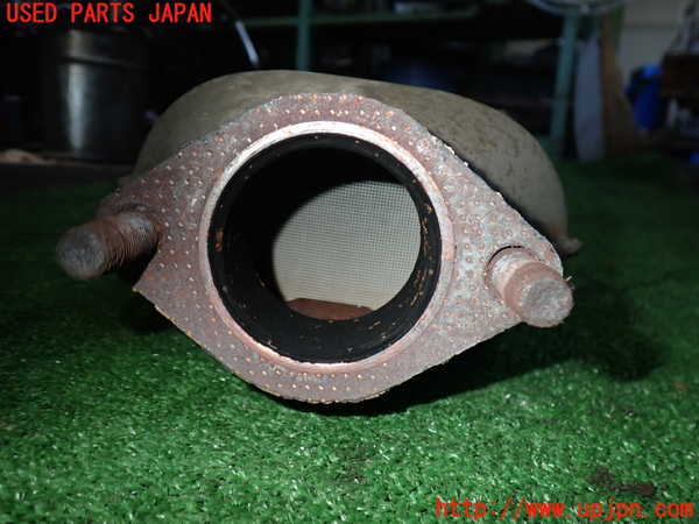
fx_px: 606
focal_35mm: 30
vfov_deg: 46.8
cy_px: 262
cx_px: 350
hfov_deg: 60.0
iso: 200
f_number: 6.3
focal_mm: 5.4
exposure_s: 1/30
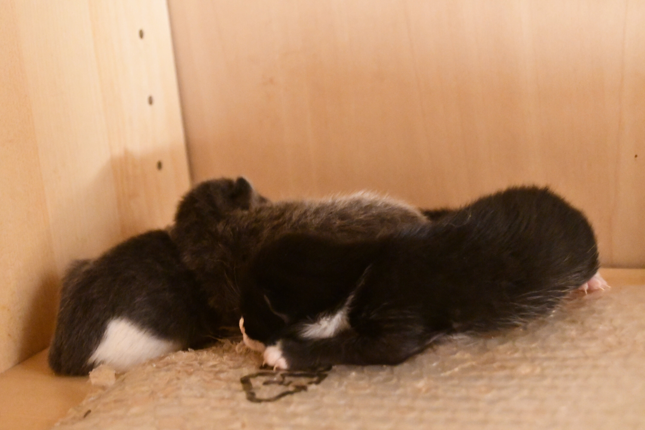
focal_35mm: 82
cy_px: 215
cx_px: 322
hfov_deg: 24.8
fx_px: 1469
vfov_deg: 16.6
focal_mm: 55
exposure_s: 1/40
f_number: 5.6
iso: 12800
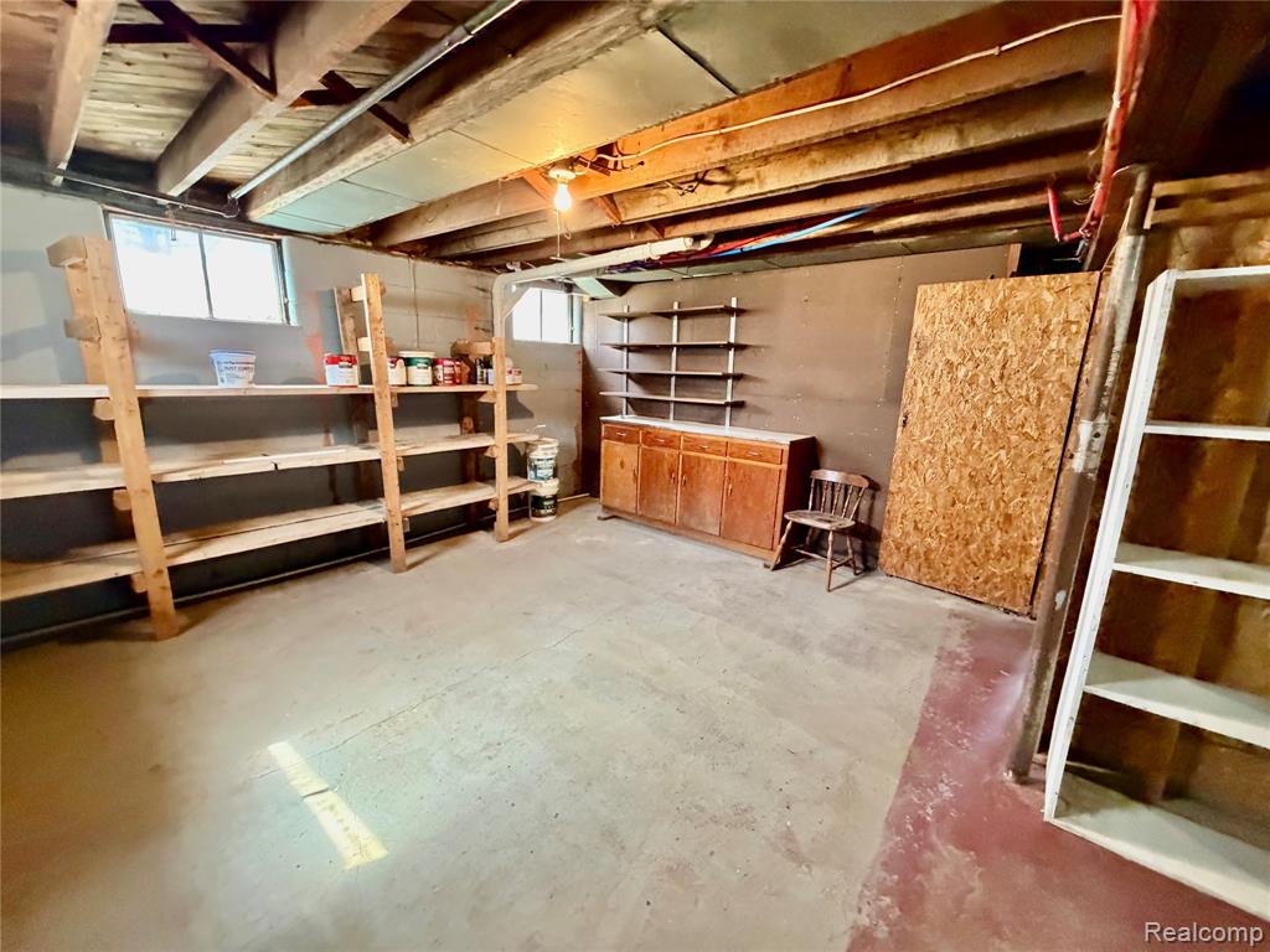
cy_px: 476
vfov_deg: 85.7
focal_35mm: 14
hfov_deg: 102.1
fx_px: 514
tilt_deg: -8.8
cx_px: 635
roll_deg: -0.5
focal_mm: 2.22
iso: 800
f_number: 2.2
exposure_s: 1/60
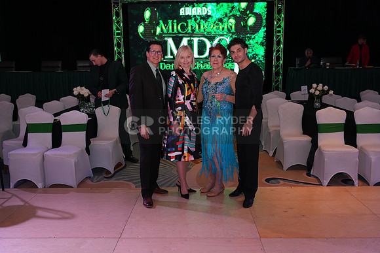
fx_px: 338
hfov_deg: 58.7
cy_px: 126
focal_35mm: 32
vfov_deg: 41.1
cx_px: 190
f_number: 7.1
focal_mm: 32
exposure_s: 1/250
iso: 2000
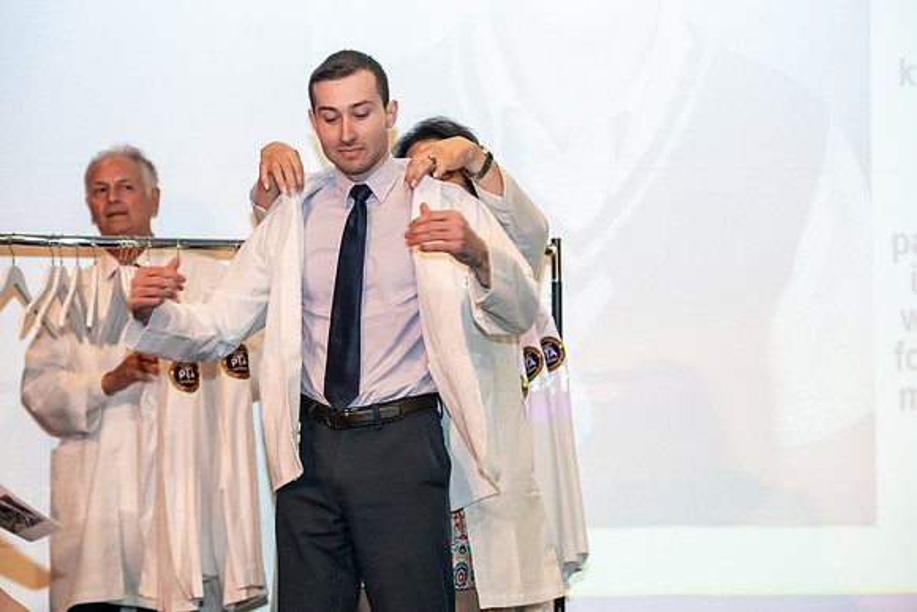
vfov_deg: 13.0
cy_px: 306
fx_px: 2675
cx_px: 458
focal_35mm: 105
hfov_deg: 19.5
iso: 3200
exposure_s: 1/200
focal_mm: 105
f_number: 3.5
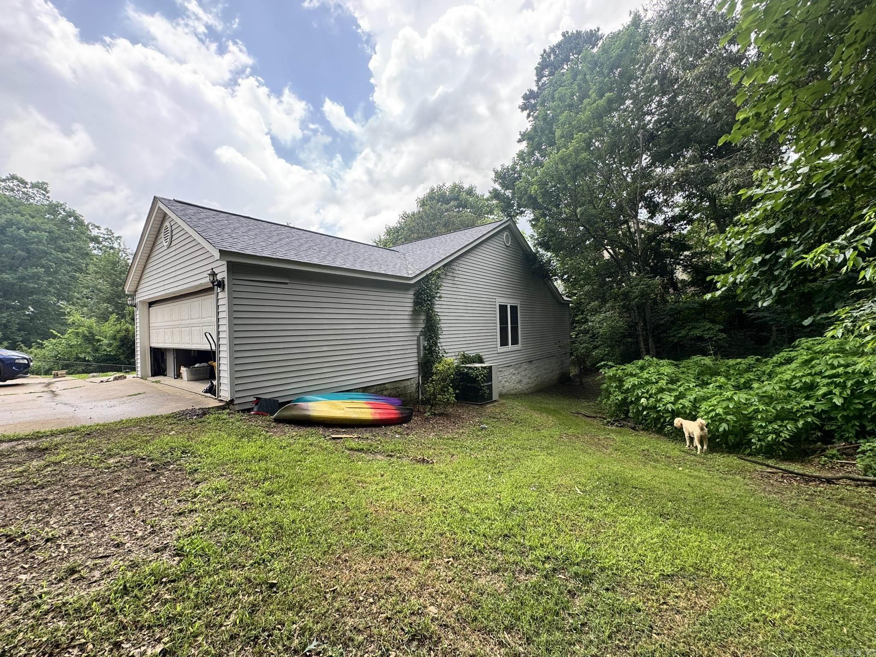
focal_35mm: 14
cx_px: 438
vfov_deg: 85.7
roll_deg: +1.4
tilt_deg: -0.5
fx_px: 354
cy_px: 328
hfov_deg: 102.1
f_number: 2.2
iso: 40
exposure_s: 1/237
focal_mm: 2.22
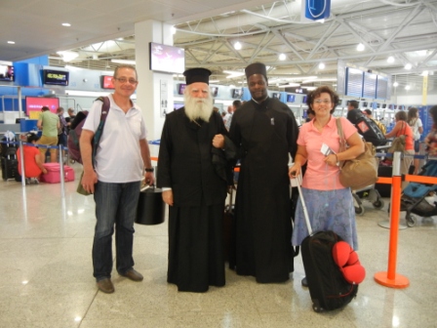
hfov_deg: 60.0
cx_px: 218
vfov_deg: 46.8
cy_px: 164
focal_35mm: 30
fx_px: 379
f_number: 3.5
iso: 400
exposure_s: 1/17
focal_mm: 5.4
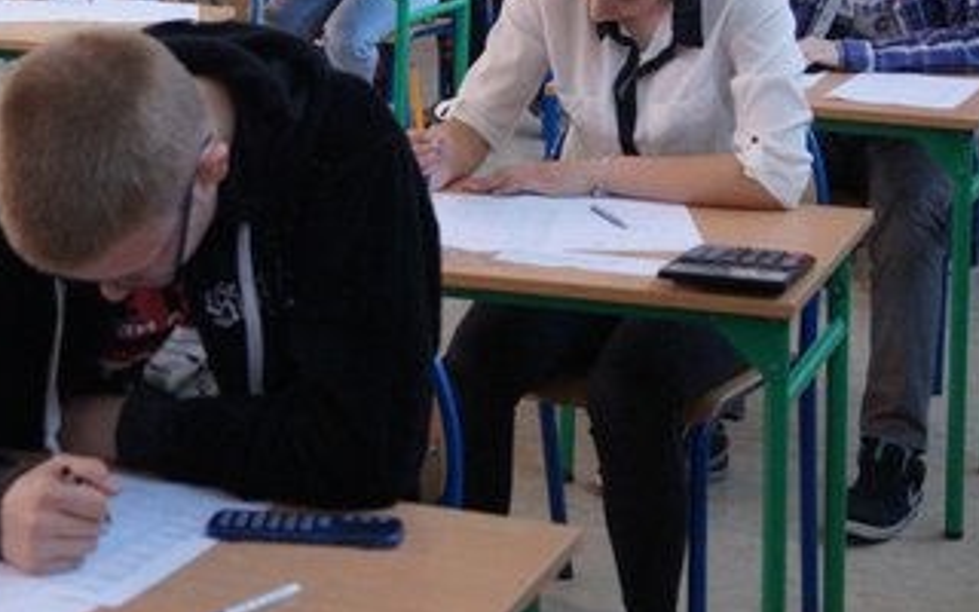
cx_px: 260
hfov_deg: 22.1
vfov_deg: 13.9
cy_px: 32
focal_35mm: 93
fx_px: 2481
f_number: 4.5
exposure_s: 1/160
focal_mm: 30
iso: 1250
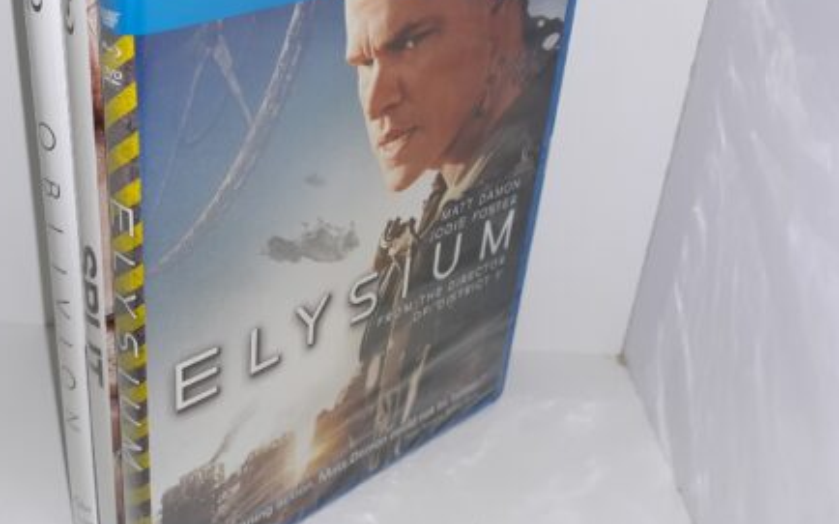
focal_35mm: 41
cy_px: 222
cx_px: 278
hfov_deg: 47.4
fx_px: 937
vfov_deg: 31.2
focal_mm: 3.7
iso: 40
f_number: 1.7
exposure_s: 1/189
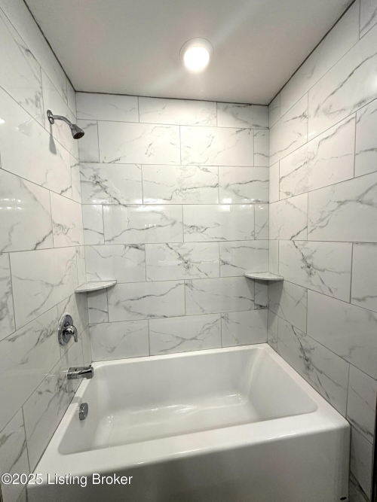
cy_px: 251
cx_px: 188
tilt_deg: -3.2
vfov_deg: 102.1
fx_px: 203
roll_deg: +1.6
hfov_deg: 85.7
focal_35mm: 14
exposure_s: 1/120
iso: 200
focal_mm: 2.22
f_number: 2.2
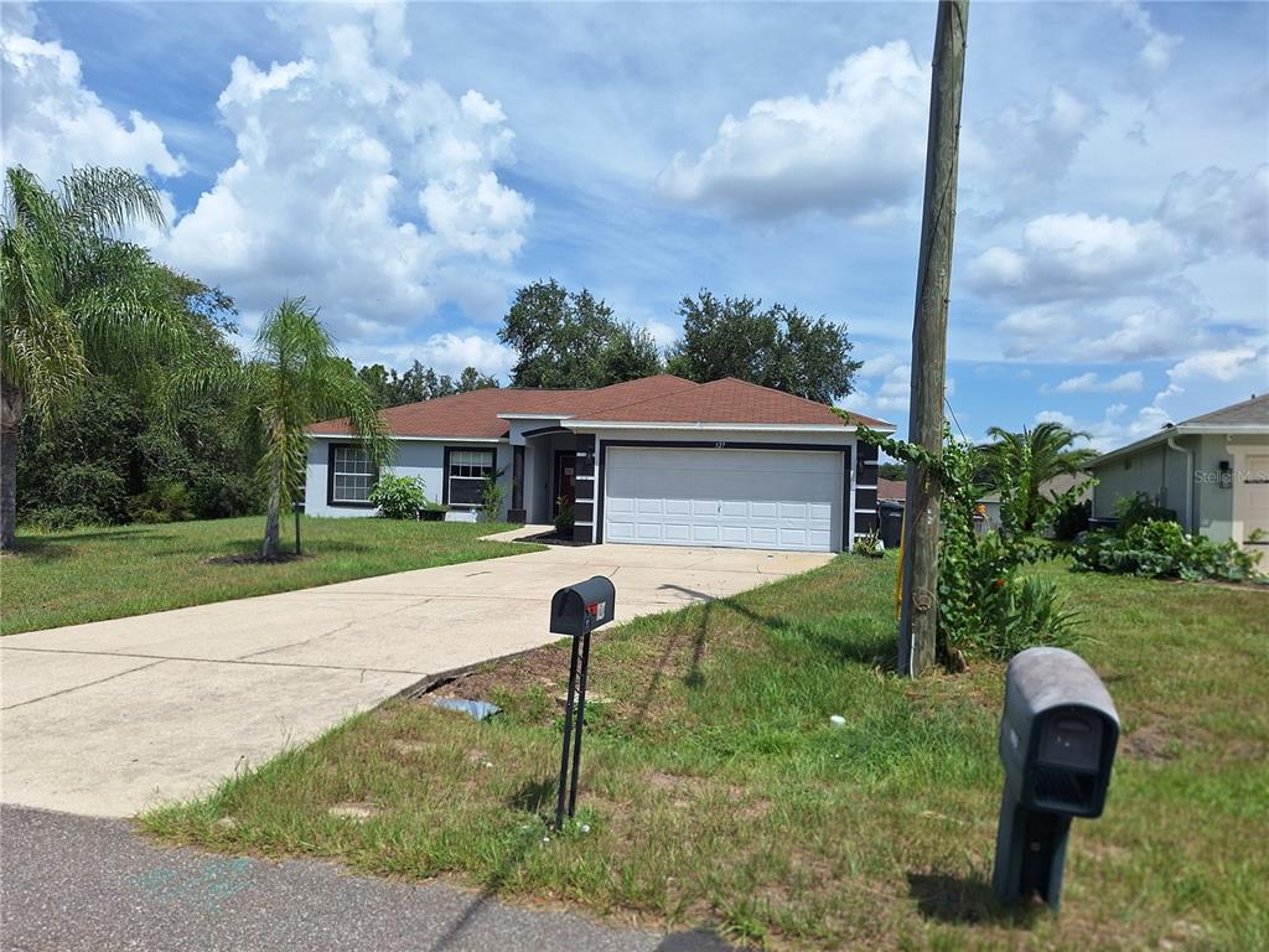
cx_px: 634
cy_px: 476
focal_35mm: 23
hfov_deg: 73.9
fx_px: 843
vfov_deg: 58.9
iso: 40
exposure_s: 1/4202
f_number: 1.8
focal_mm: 5.54
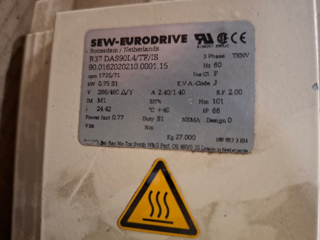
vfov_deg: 58.9
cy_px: 120
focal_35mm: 23
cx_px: 160
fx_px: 213
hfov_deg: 73.9
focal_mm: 5.54
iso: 640
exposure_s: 1/25
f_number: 1.8
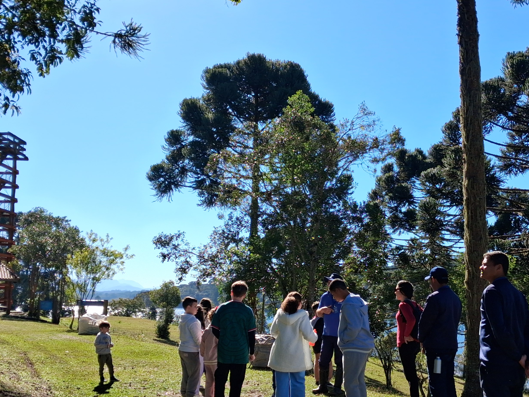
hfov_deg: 41.9
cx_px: 315
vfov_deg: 32.1
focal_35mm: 45
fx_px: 688
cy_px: 236
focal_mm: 4
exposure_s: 1/649
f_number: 1.8
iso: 25
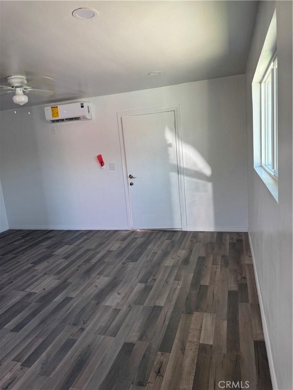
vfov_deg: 71.6
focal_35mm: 24
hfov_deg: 56.8
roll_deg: +3.5
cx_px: 146
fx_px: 271
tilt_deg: -8.7
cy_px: 195
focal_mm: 6.76
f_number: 1.78
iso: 64
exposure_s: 1/121
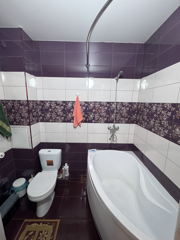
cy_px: 120
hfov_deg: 85.7
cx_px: 90
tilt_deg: -9.6
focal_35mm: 14
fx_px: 97
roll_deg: -1.3
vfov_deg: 102.1
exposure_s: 1/100
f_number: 2.2
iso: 250
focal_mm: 2.22
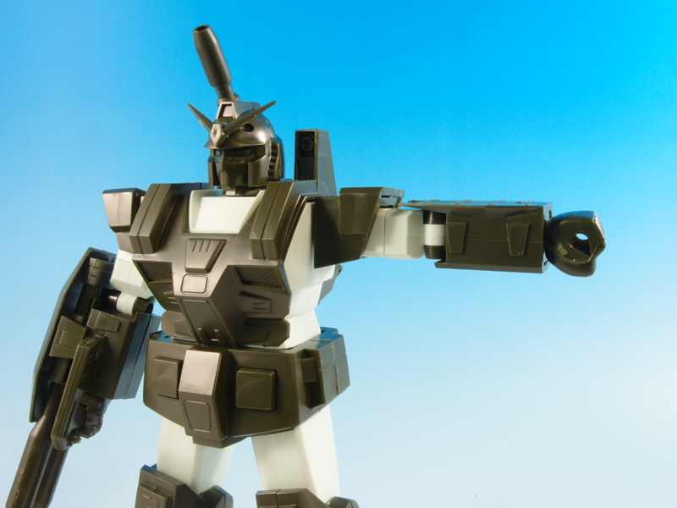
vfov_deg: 41.8
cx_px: 338
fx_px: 665
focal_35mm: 34
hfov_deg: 54.0
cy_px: 254
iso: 100
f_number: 8
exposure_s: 1/2.5
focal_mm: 7.41
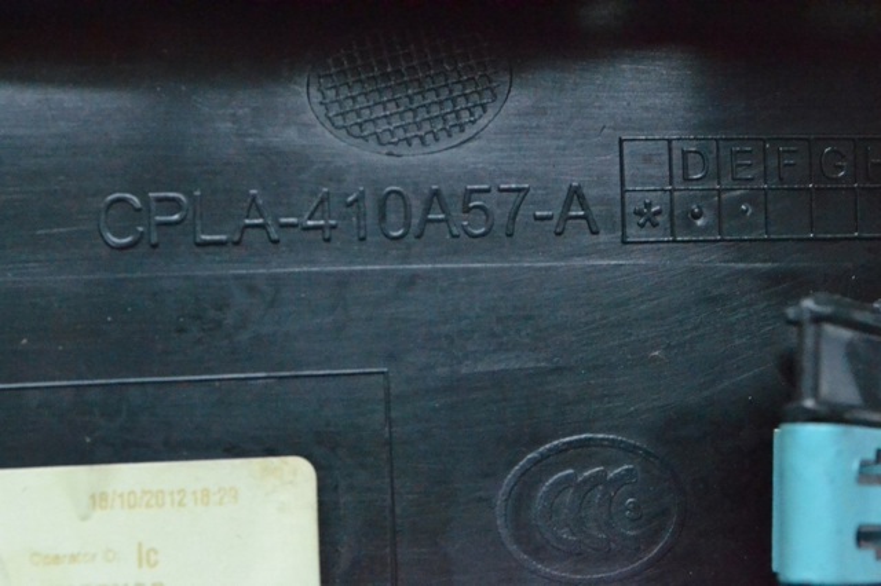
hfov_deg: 24.6
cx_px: 440
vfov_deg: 16.5
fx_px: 2018
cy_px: 293
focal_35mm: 82
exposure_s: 1/125
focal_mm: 55
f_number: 10
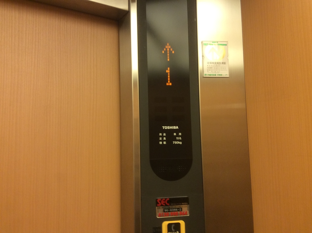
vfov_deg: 44.0
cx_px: 156
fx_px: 288
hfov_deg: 56.9
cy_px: 116
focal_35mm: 32
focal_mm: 3.3
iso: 100
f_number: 2.4
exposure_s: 1/24
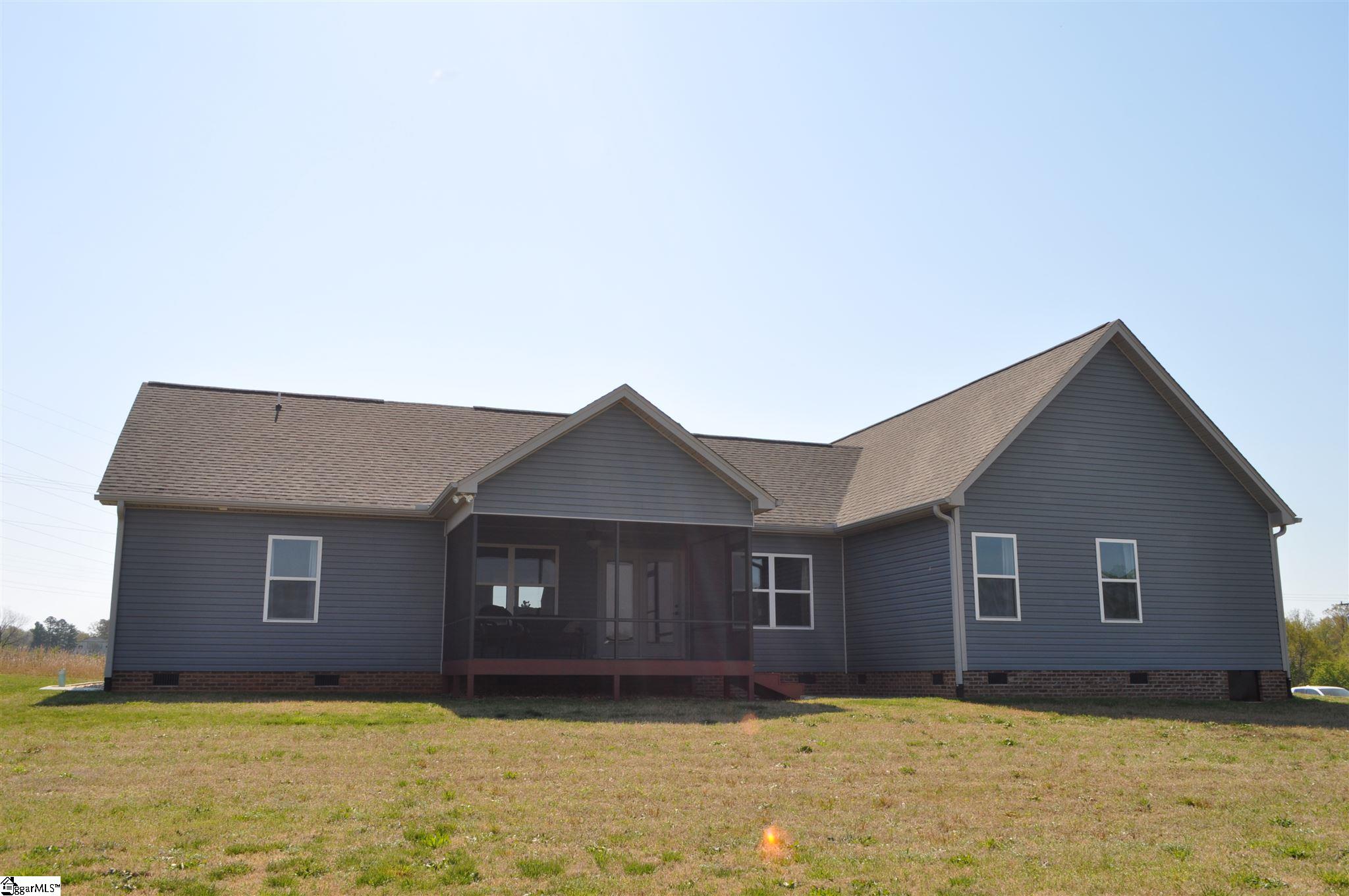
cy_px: 448
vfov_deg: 43.5
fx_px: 1123
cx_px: 674
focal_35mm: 30
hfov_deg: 62.0
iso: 200
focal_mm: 20
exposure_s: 1/200
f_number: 14
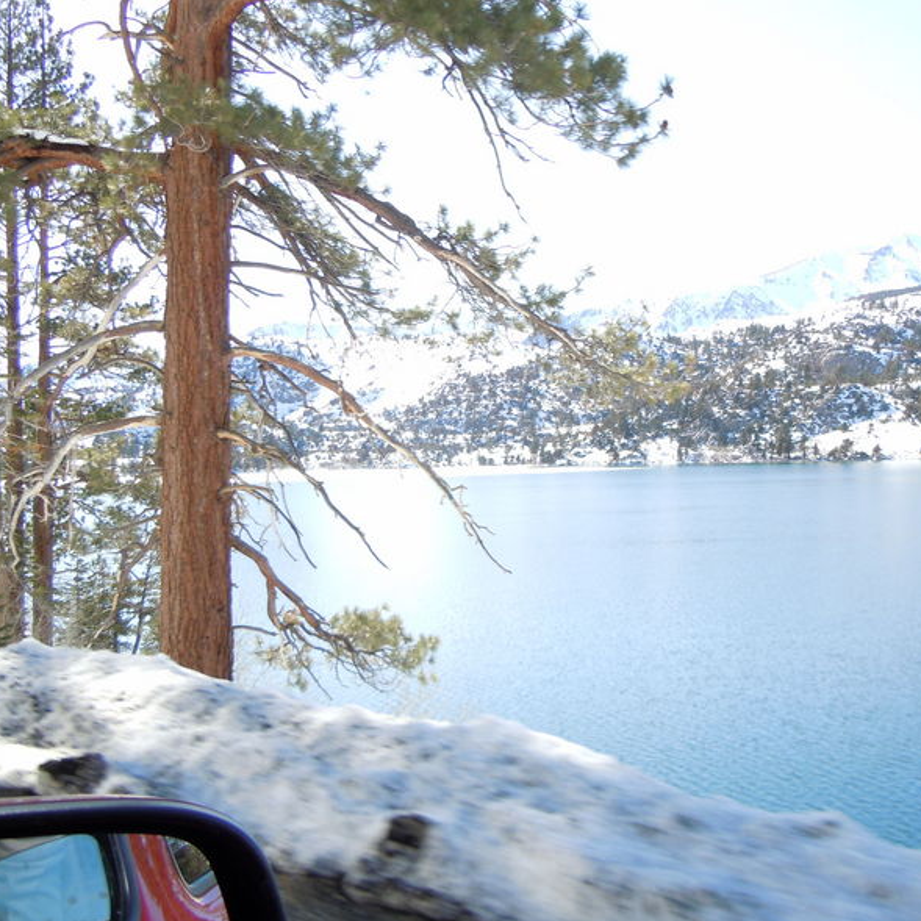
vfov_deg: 46.0
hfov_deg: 45.8
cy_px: 455
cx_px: 543
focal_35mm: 36
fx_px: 1084
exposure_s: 1/320
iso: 100
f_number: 3.5
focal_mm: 5.4
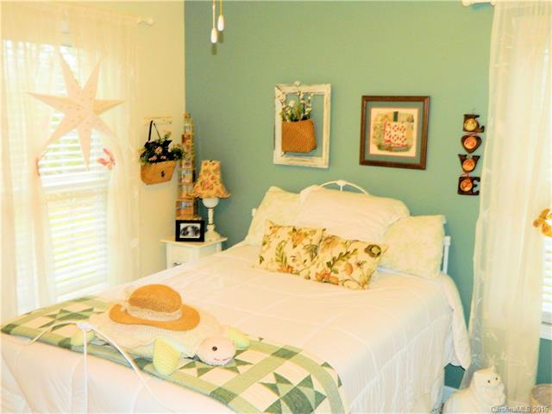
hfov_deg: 52.6
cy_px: 207
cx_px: 276
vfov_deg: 40.7
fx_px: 558
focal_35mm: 35
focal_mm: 6.2
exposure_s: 1/30
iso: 200
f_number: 3.3
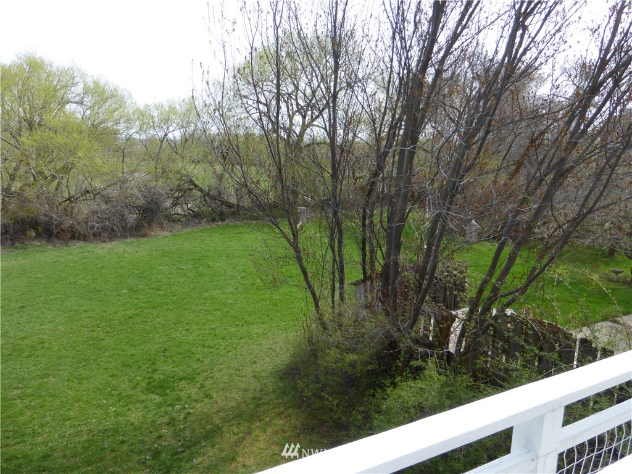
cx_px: 316
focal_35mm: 24
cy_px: 237
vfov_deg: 56.8
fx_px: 438
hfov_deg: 71.6
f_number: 4
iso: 100
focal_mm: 4.3
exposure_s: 1/400
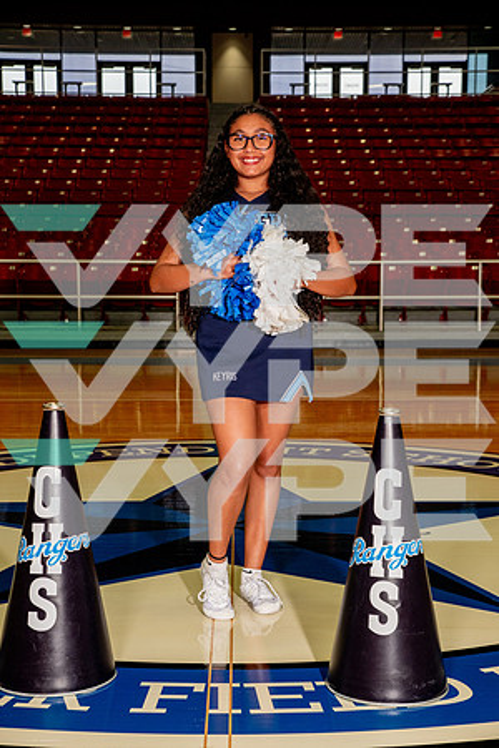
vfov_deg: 32.4
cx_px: 250
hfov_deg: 21.9
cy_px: 374
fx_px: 1289
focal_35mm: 62
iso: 800
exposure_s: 1/320
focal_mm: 62
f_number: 7.1
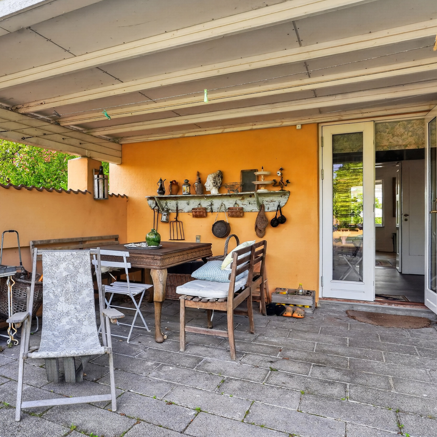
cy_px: 218
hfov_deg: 59.9
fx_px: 371
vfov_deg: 60.9
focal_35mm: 26
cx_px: 157
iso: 400
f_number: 7.1
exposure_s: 1/80
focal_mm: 20
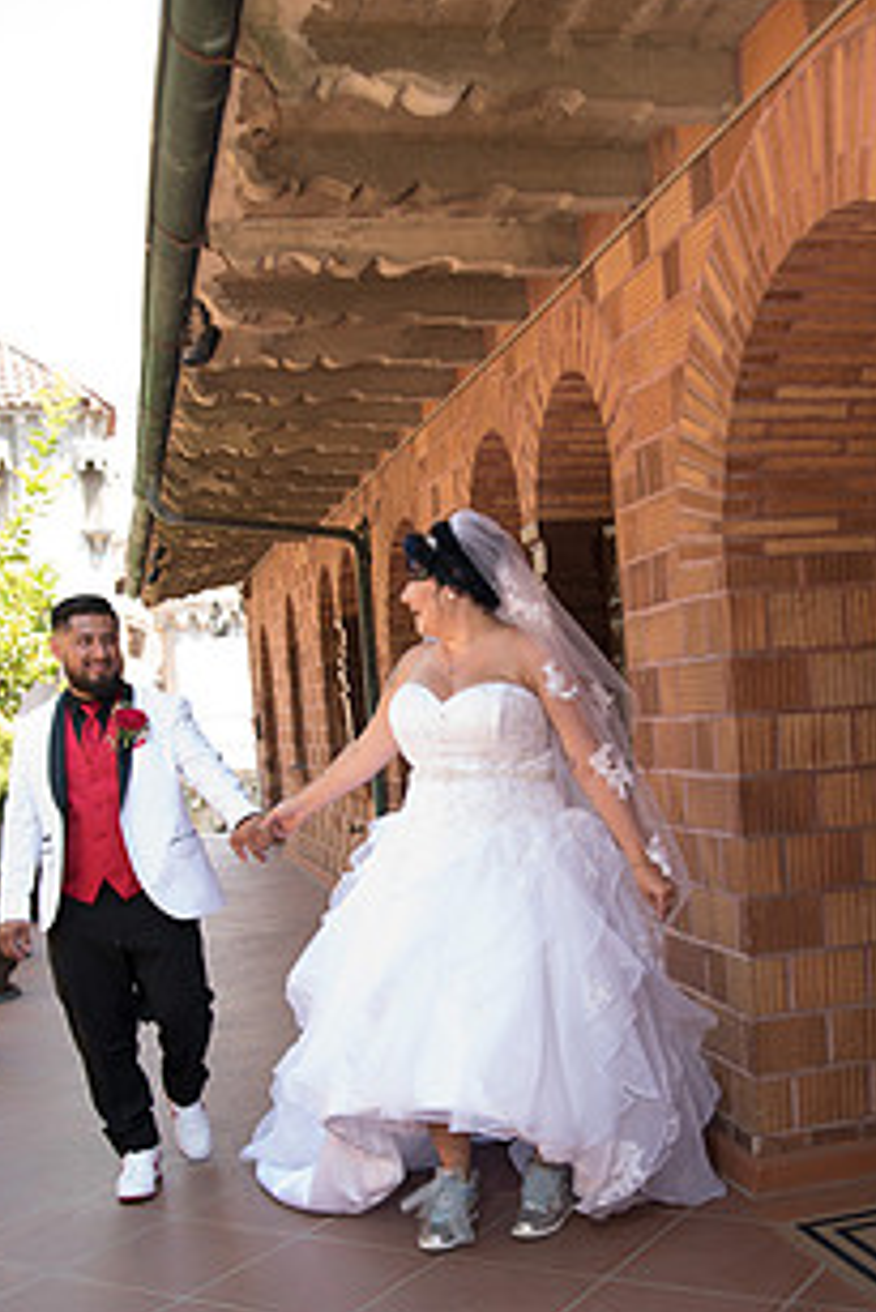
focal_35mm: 41
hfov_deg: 32.5
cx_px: 543
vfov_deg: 46.8
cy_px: 842
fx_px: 1495
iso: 50
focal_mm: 28
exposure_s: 1/60
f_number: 4
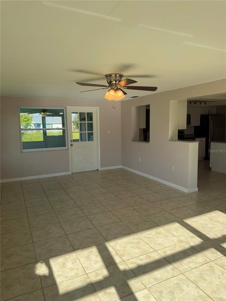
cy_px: 150
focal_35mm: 24
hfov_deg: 56.8
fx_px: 209
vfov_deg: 71.6
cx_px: 113
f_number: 1.78
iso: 80
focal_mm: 6.76
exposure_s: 1/1032
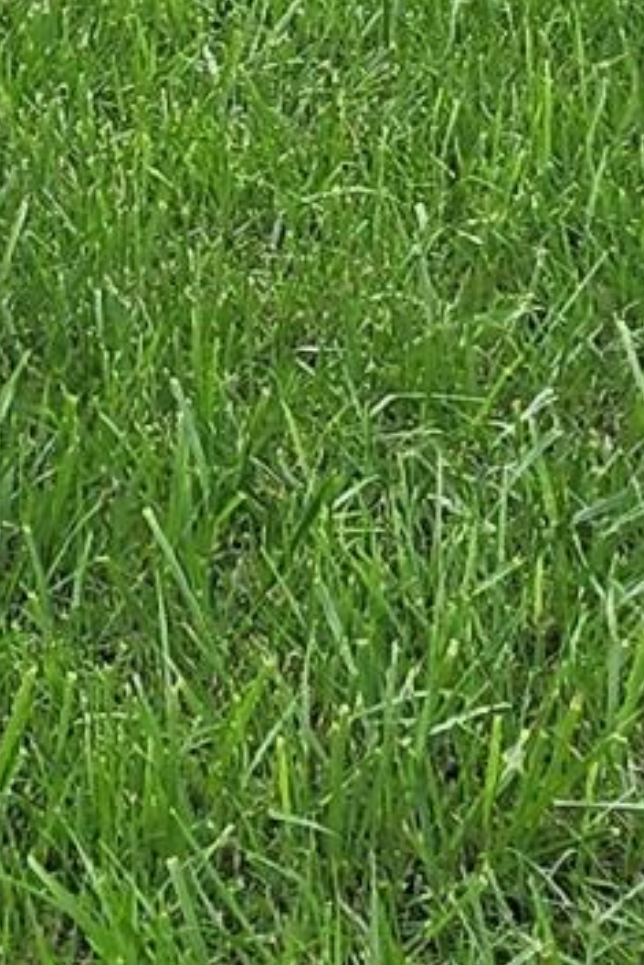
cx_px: -219
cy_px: -759
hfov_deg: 6.7
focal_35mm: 204
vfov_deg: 9.6
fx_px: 5468
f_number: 1.8
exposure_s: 1/1332
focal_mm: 6.4
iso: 12
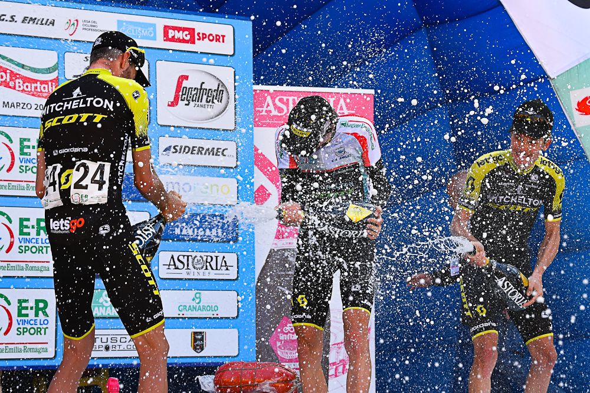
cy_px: 196
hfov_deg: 22.1
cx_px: 295
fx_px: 1507
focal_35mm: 92
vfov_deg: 14.9
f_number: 6.3
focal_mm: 92
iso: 1250
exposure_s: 1/1000
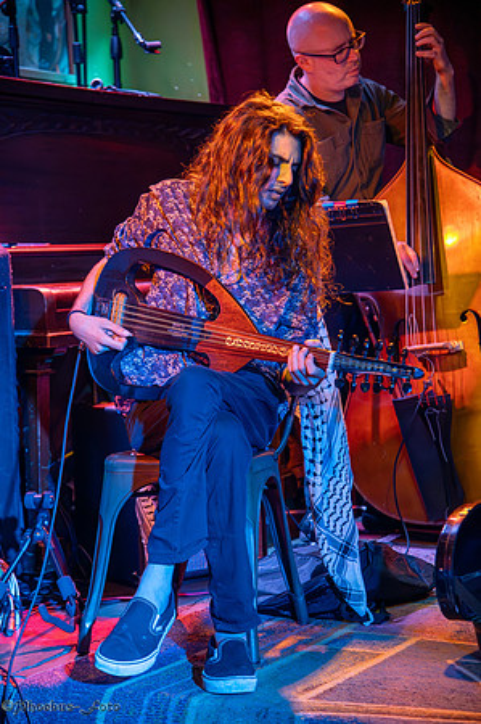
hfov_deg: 15.9
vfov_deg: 23.7
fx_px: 1727
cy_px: 362
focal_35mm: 86
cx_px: 240
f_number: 4
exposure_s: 1/250
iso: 12800
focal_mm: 86
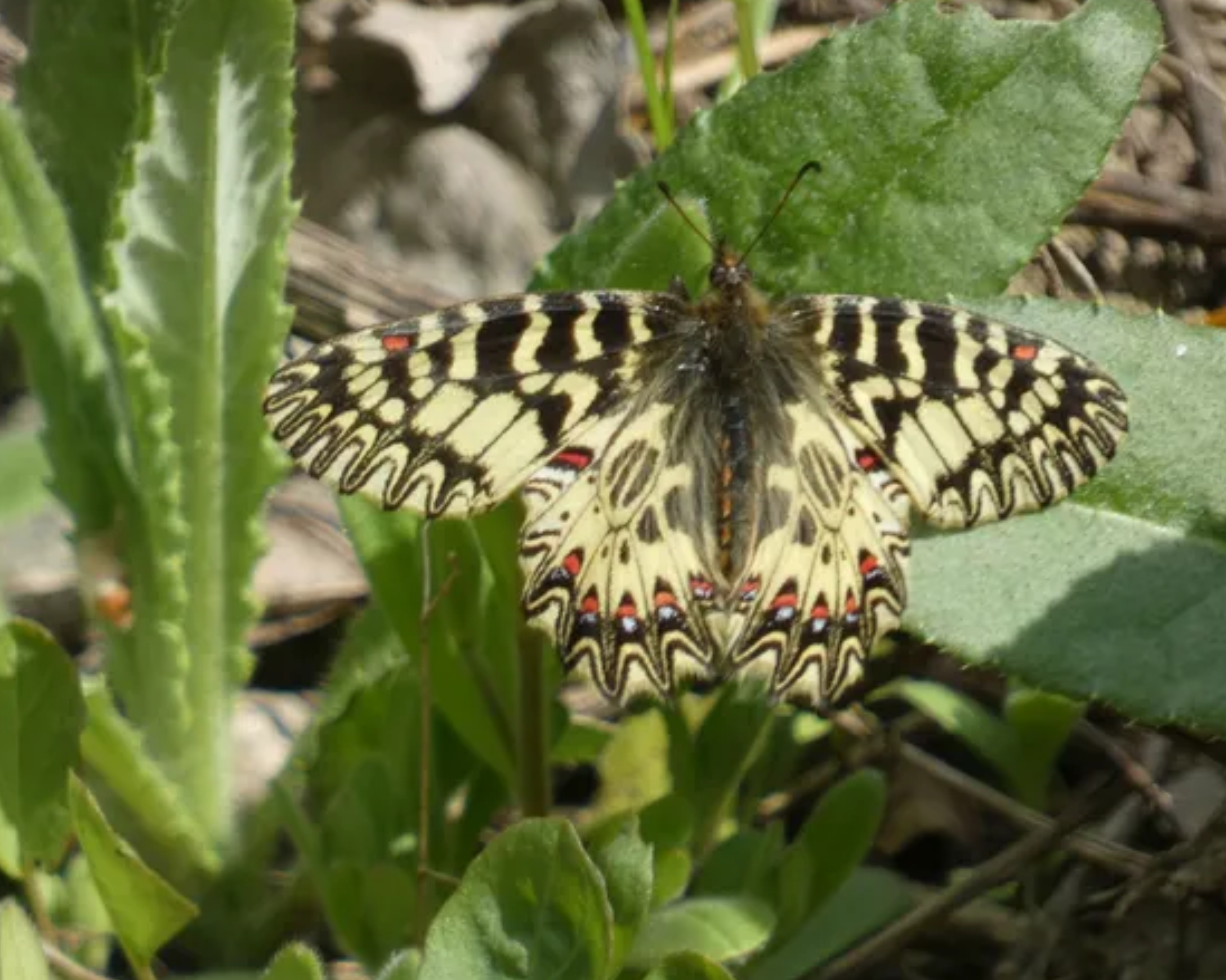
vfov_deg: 1.1
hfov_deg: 1.4
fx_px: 49520
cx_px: 703
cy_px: 484
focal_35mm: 1365
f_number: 5.9
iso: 80
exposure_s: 1/160
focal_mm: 215
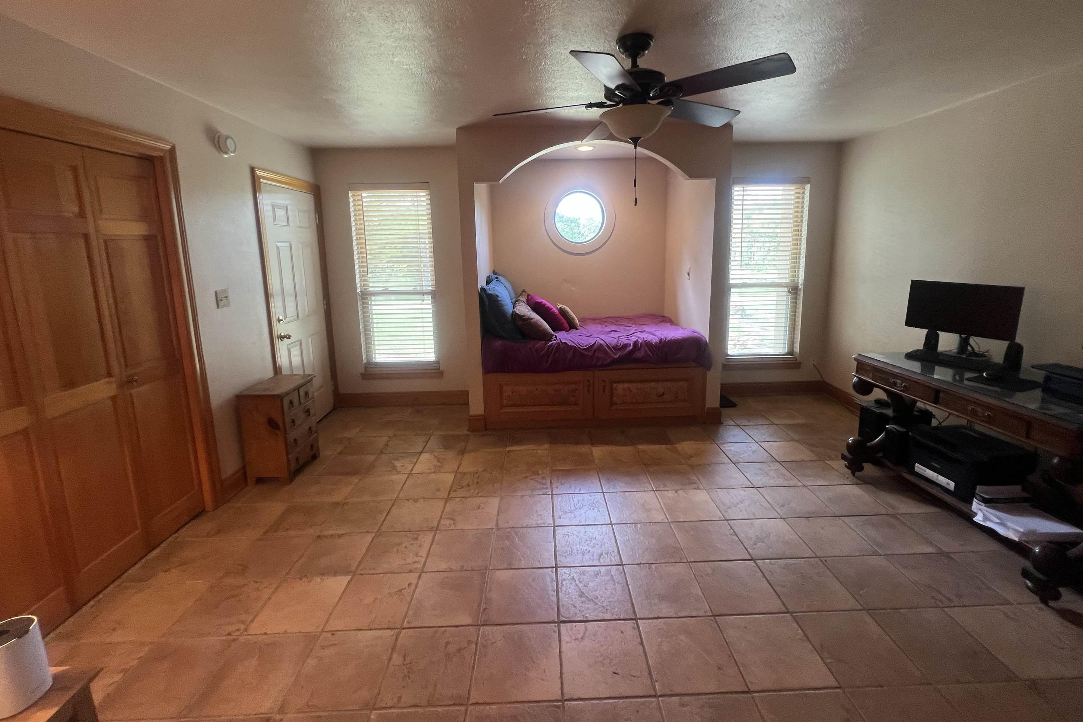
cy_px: 316
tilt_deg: -9.7
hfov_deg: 104.2
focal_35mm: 14
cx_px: 551
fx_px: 421
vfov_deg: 80.8
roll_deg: +1.4
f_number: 1.8
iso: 125
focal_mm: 1.57
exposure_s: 1/60
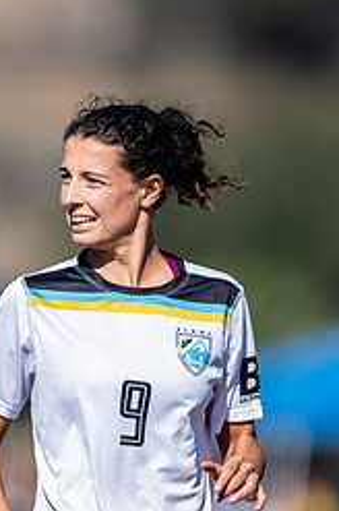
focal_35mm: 1095
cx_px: 135
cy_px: 383
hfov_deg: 1.3
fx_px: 15509
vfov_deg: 1.9
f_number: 2.8
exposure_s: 1/2500
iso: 100
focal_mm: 400
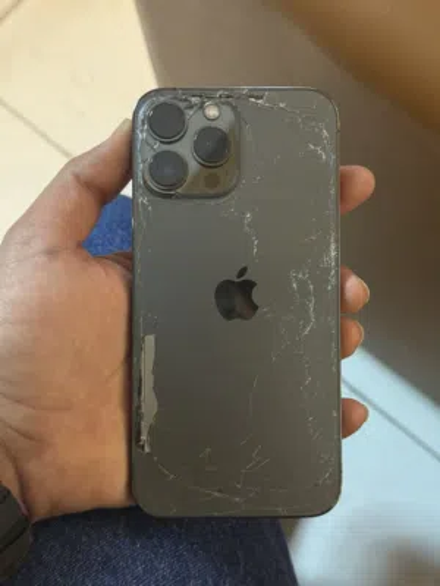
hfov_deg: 30.3
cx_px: 220
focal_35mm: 48
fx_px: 813
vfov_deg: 39.7
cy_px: 293
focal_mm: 6.76
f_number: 1.78
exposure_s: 1/24
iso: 800
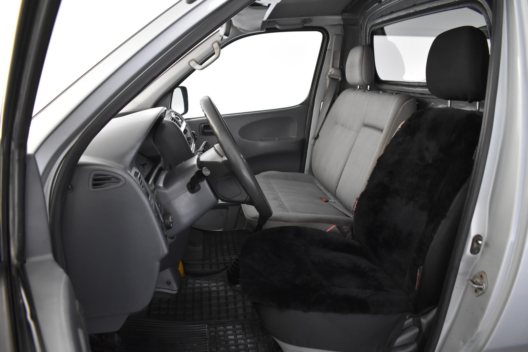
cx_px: 264
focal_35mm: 27
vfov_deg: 47.9
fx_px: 396
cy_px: 176
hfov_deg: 67.4
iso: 2200
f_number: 3.5
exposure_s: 1/30
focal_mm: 18
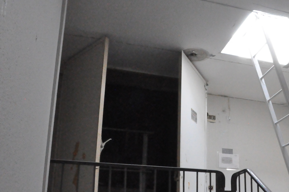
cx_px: 234
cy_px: 149
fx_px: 353
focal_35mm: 44
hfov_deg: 42.4
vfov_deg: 29.9
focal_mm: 16
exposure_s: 1/200
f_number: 14
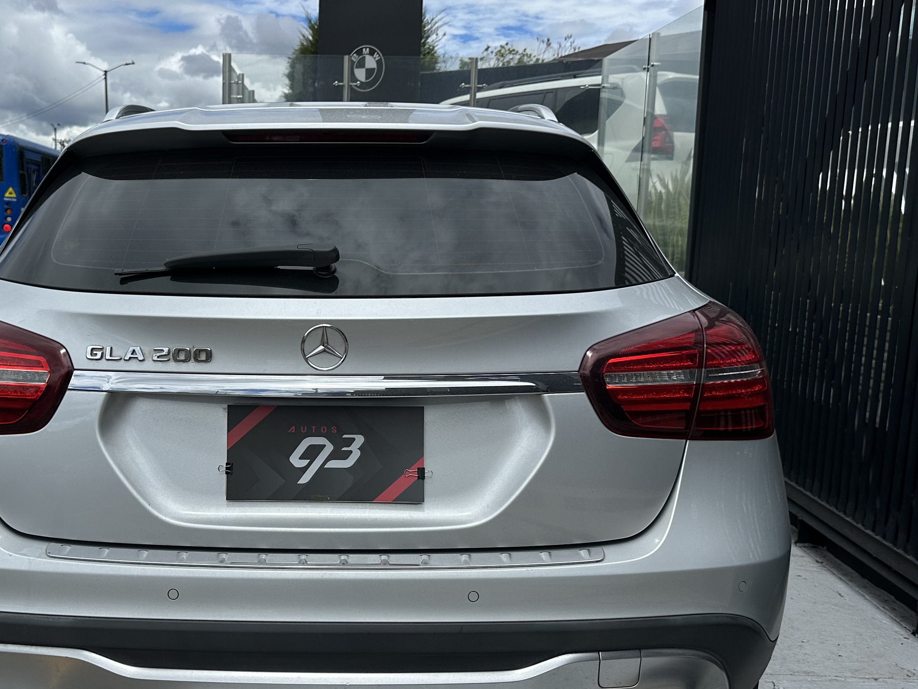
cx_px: 317
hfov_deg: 46.2
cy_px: 384
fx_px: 1061
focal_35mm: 40
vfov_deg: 35.9
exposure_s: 1/10753
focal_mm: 6.86
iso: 80
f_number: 1.78
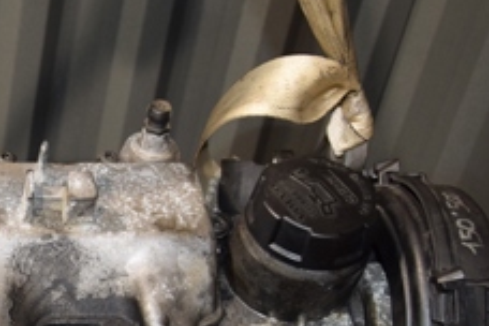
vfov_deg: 15.1
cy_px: 362
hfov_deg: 21.3
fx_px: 1201
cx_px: -103
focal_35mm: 88
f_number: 5
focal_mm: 21
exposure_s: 1/60
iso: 800
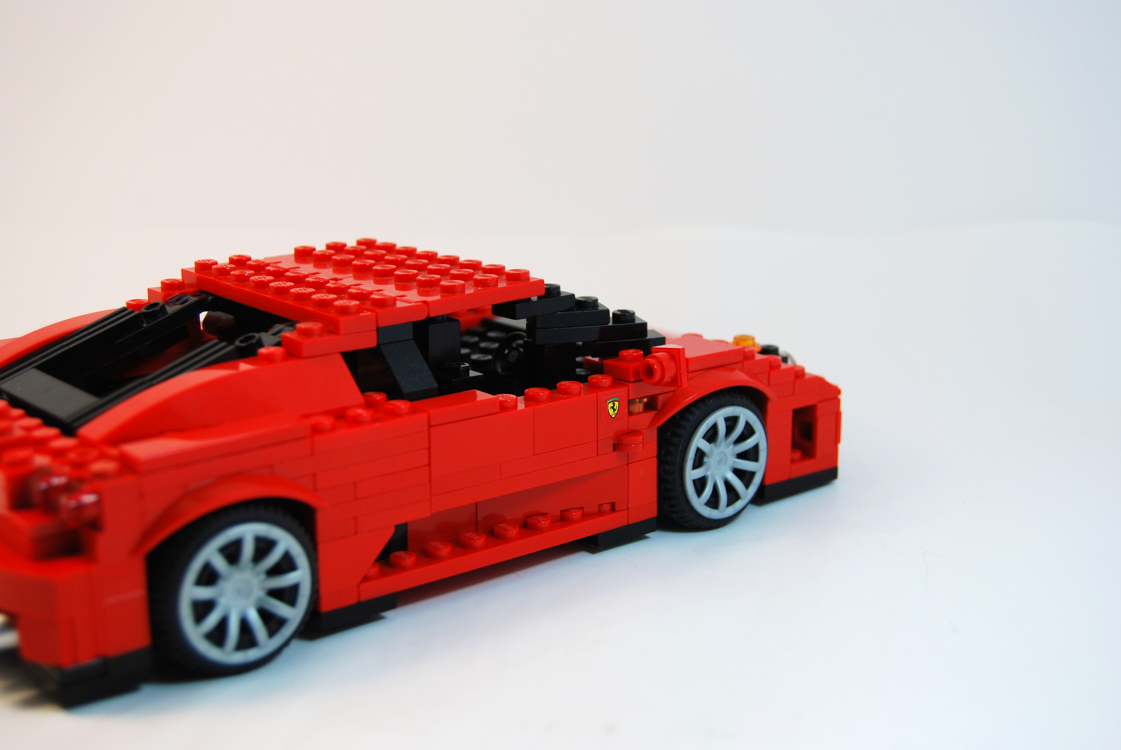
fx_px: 1637
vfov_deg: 25.8
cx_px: 560
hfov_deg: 37.8
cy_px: 375
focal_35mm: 52
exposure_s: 1/125
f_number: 5.6
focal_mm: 35
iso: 180
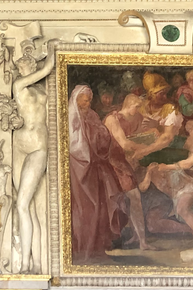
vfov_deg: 18.1
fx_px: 901
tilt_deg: +21.4
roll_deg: +0.4
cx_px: 6
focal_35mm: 112
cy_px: 50
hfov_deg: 12.1
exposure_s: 1/20
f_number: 1.8
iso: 40
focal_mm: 4
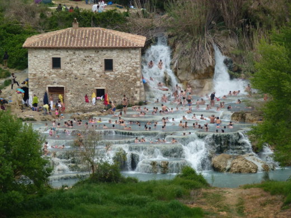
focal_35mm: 355
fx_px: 2984
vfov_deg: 4.2
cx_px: 146
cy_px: 109
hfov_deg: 5.6
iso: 100
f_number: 5.9
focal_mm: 63.6
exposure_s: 1/320
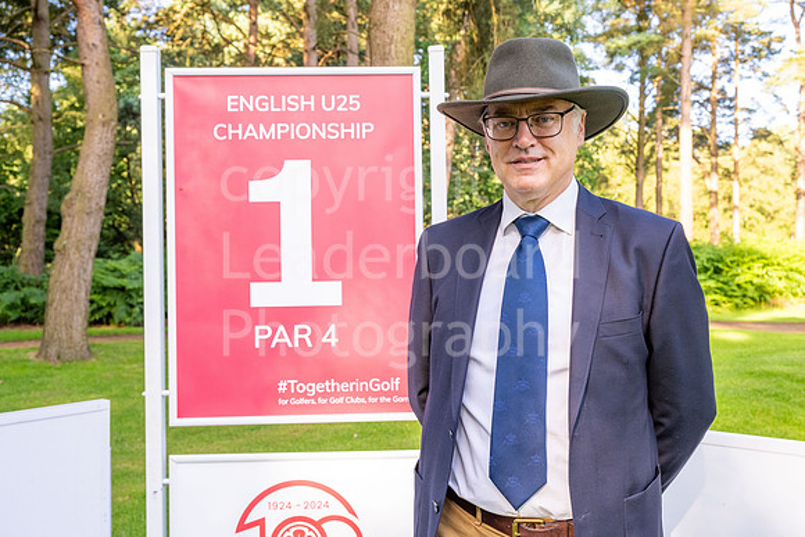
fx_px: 834
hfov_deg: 51.4
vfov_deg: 35.6
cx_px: 448
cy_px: 238
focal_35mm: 37
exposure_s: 1/250
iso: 500
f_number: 5.6
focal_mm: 33.5
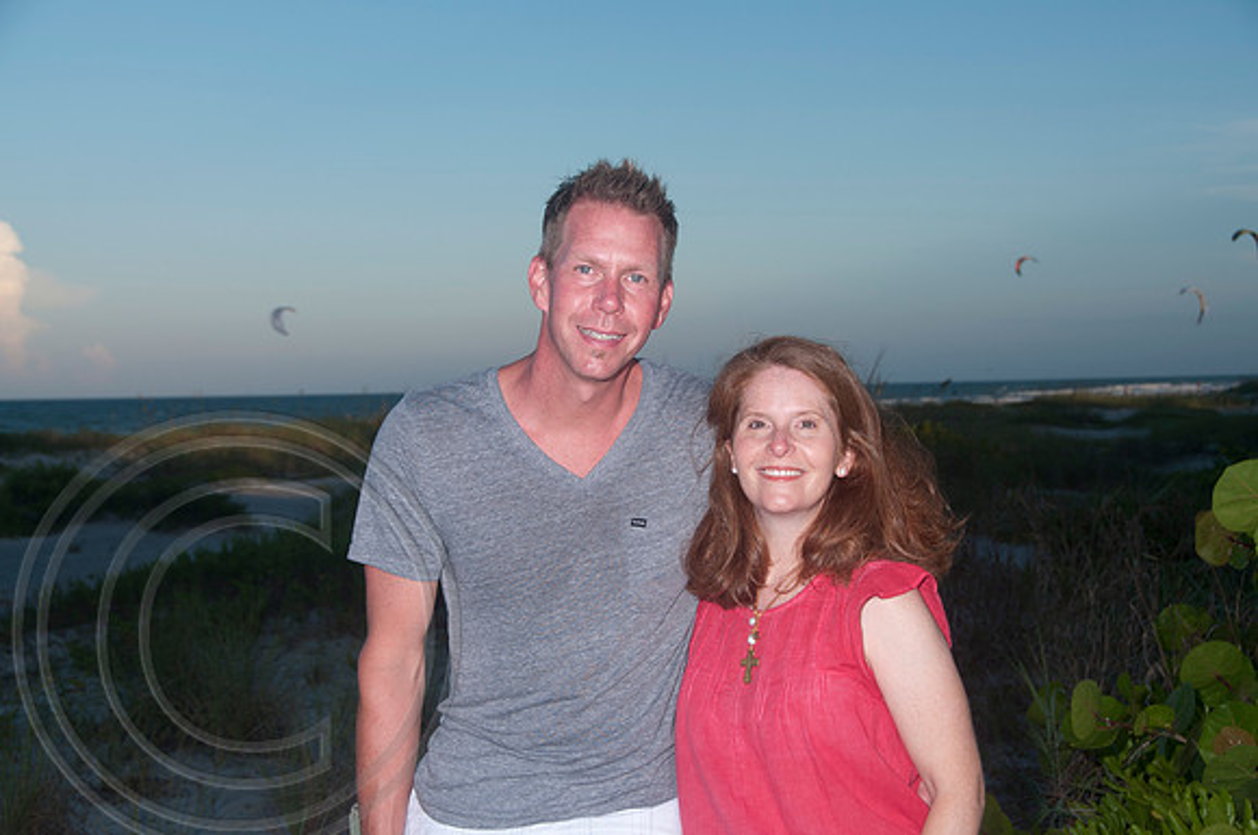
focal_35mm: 66
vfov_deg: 20.6
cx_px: 629
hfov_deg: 30.6
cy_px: 418
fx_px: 2303
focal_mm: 44
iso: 100
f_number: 7.1
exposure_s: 1/250
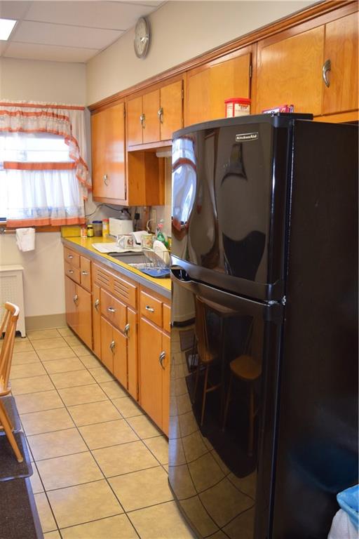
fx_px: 538
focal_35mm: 36
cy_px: 270
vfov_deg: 53.1
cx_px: 180
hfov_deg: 36.9
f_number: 4.5
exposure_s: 1/80
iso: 800
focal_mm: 24
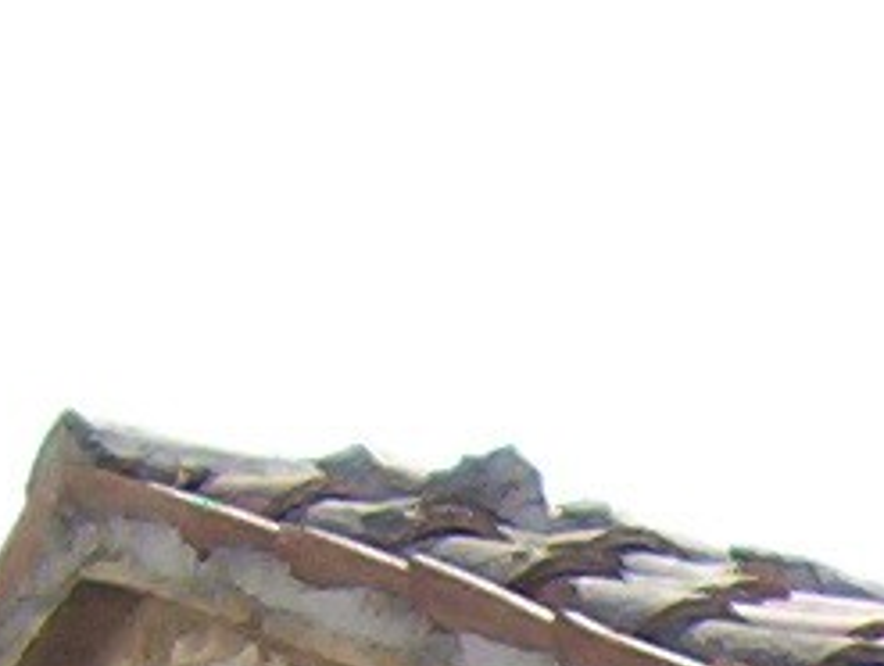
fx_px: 6087
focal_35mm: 238
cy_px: 1944
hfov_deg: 8.0
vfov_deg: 5.9
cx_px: 1611
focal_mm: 5.54
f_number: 5.24
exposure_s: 1/458
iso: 100
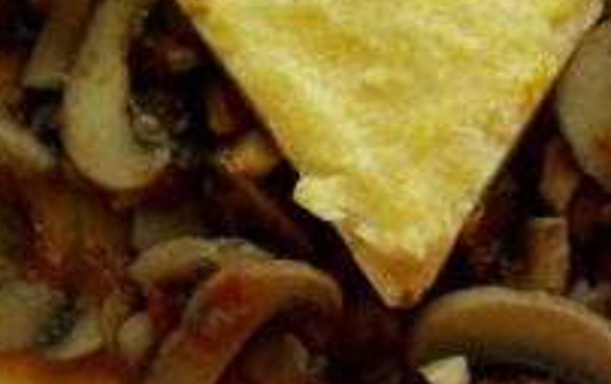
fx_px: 1451
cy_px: 27
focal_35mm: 87
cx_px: 439
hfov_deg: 23.6
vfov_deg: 14.9
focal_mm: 24
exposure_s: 1/100
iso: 100
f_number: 4
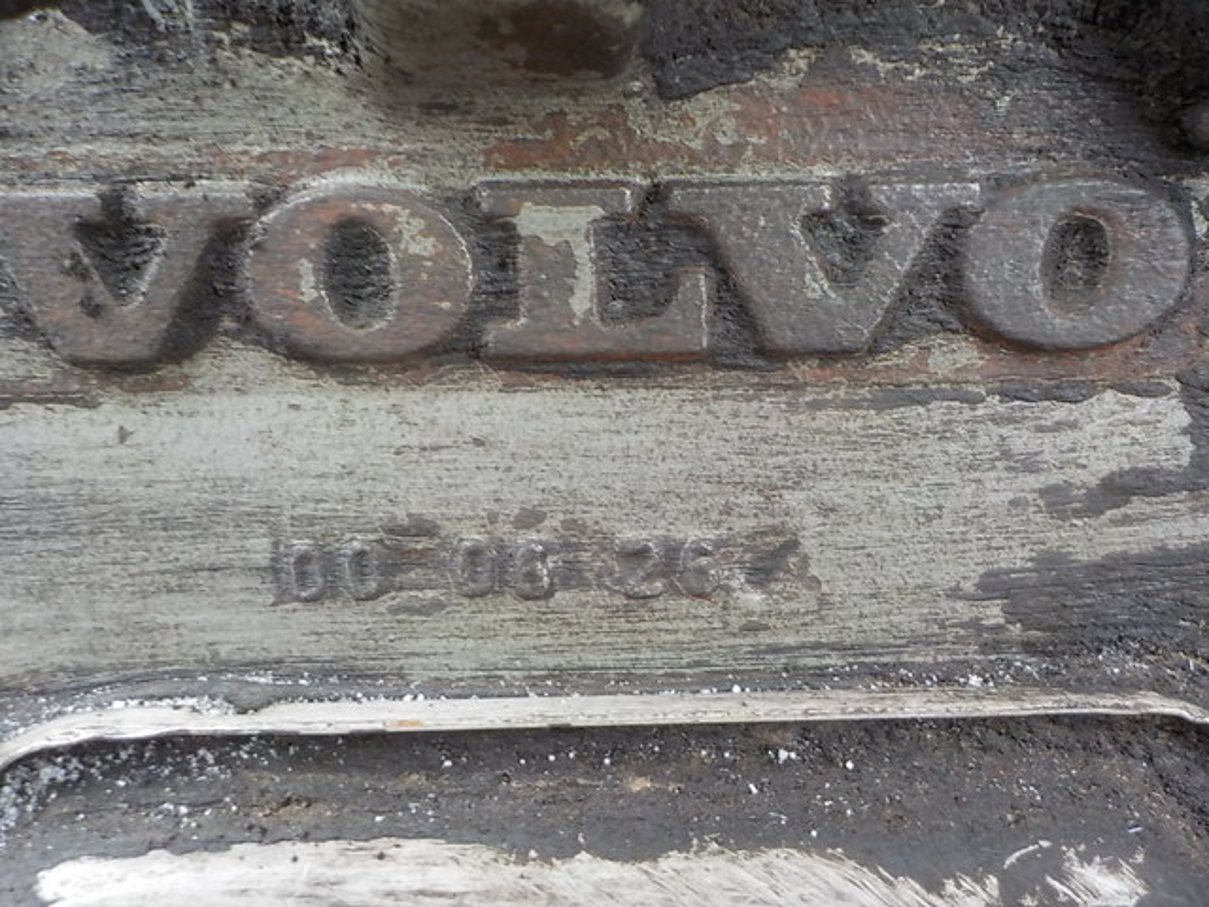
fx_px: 1048
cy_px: 454
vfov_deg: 46.8
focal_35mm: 30
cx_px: 604
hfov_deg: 60.0
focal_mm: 4.1
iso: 360
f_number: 3.3
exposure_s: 1/30
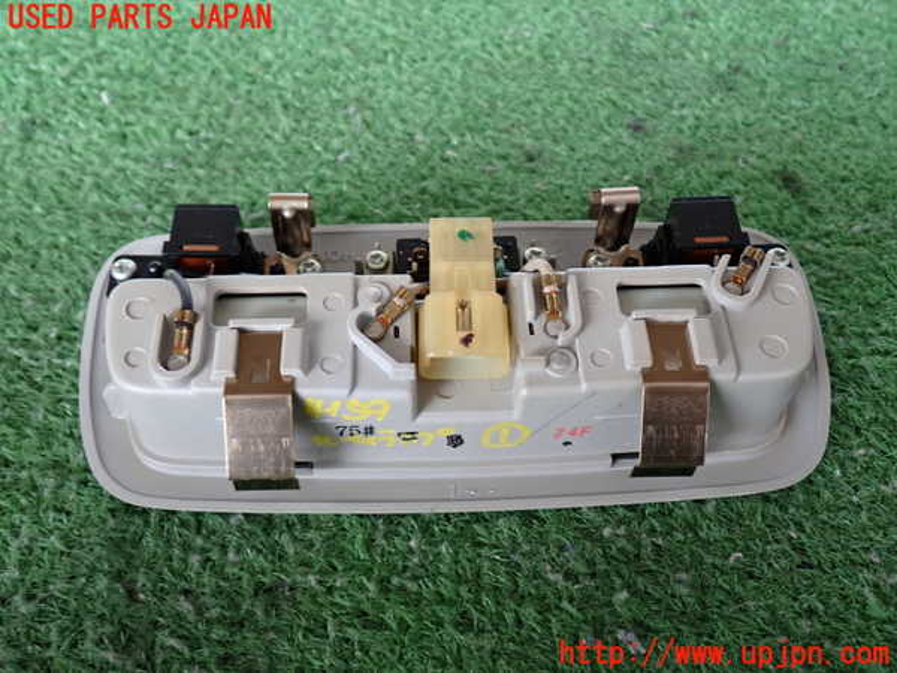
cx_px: 448
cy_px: 336
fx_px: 933
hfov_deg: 51.4
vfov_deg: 39.7
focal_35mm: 36
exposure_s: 1/40
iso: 250
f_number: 2.5
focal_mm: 6.37
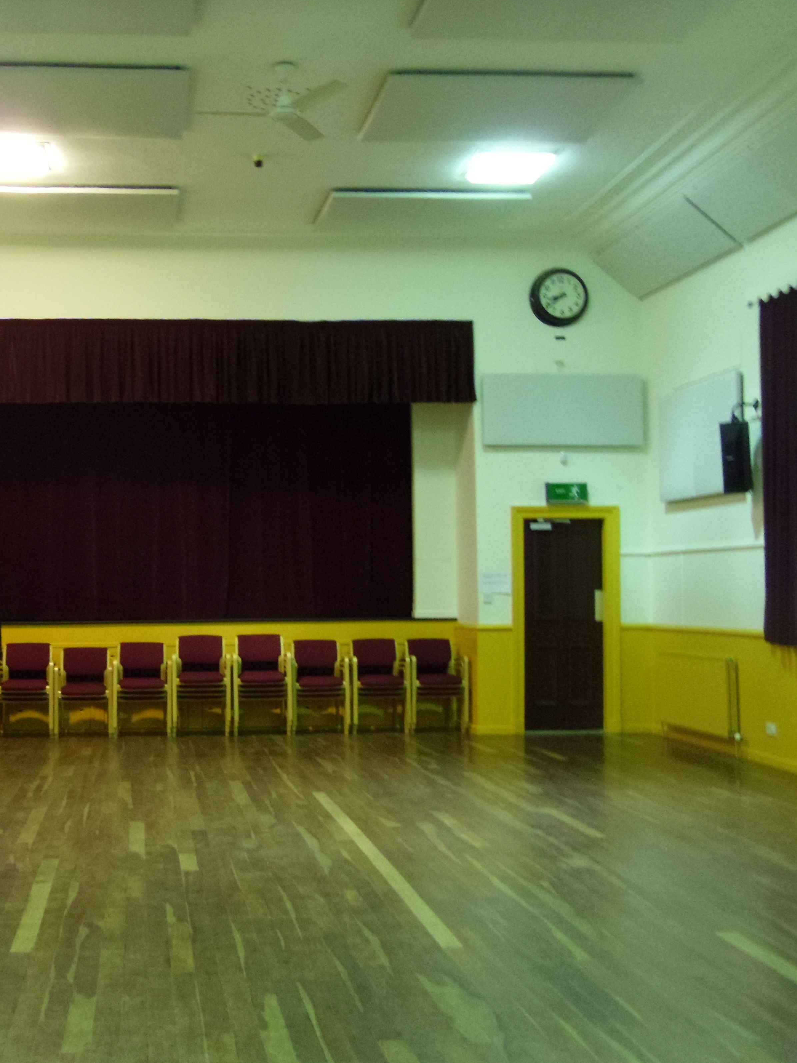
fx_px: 1290
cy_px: 536
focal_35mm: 42
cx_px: 155
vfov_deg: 44.8
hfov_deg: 33.3
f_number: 3.3
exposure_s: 1/22
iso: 400
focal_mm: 5.6
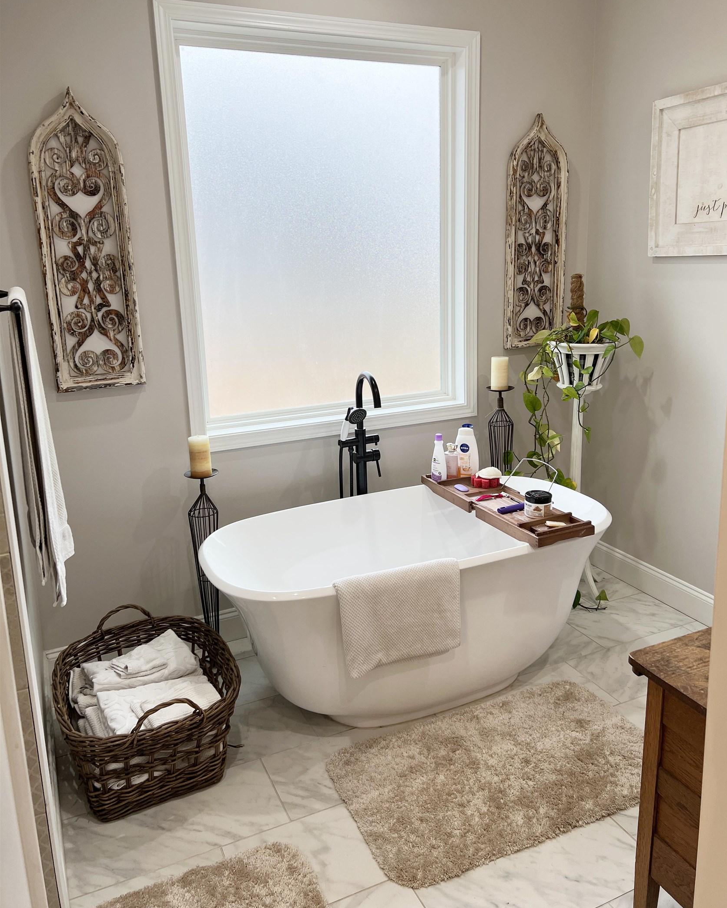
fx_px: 753
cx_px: 375
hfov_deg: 51.5
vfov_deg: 62.1
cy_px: 414
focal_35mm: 28
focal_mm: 5.7
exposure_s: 1/135
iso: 40
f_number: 1.5
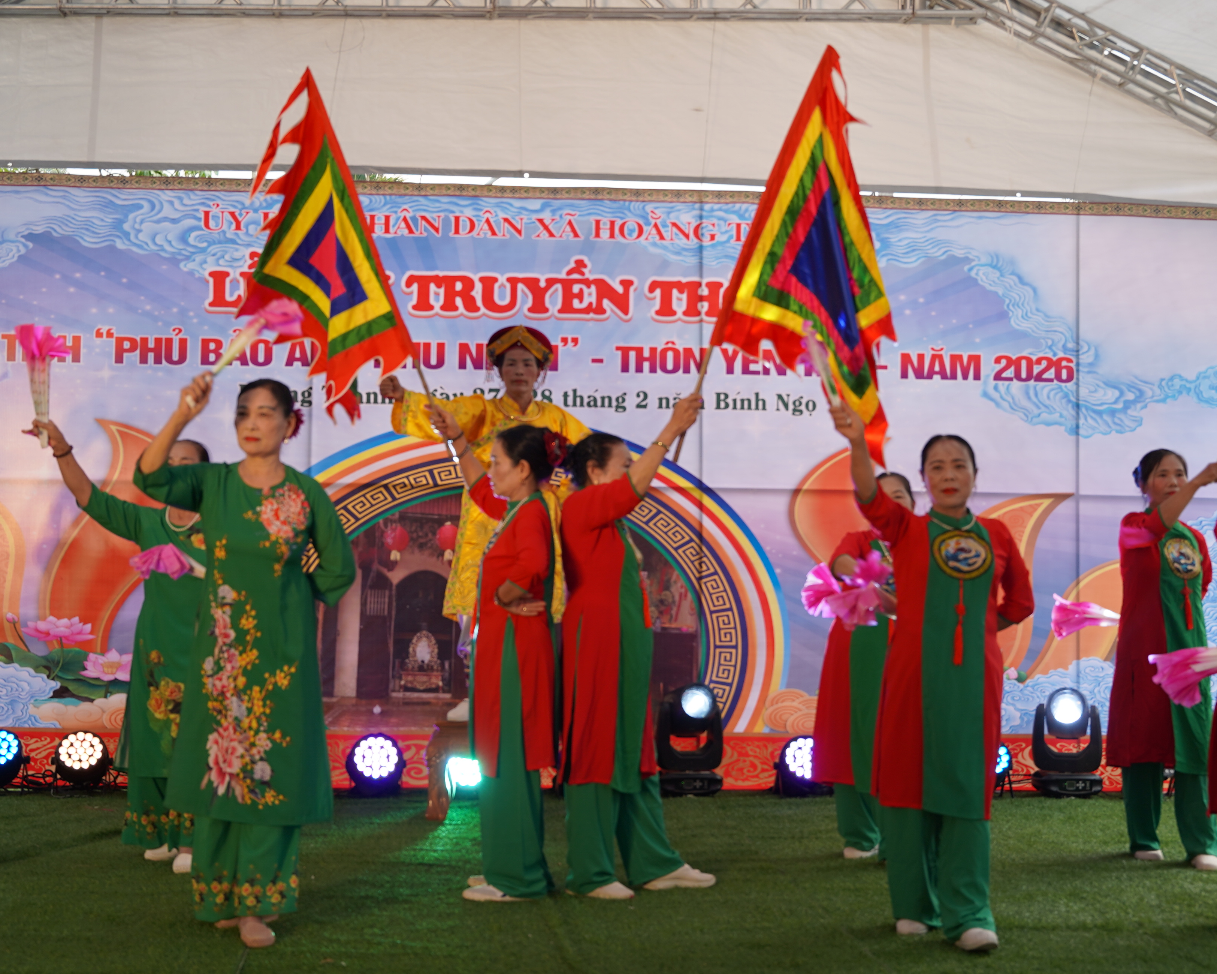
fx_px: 2089
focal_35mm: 58
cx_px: 547
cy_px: 486
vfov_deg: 26.2
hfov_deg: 32.5
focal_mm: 34.3
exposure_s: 1/160
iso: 125
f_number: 4
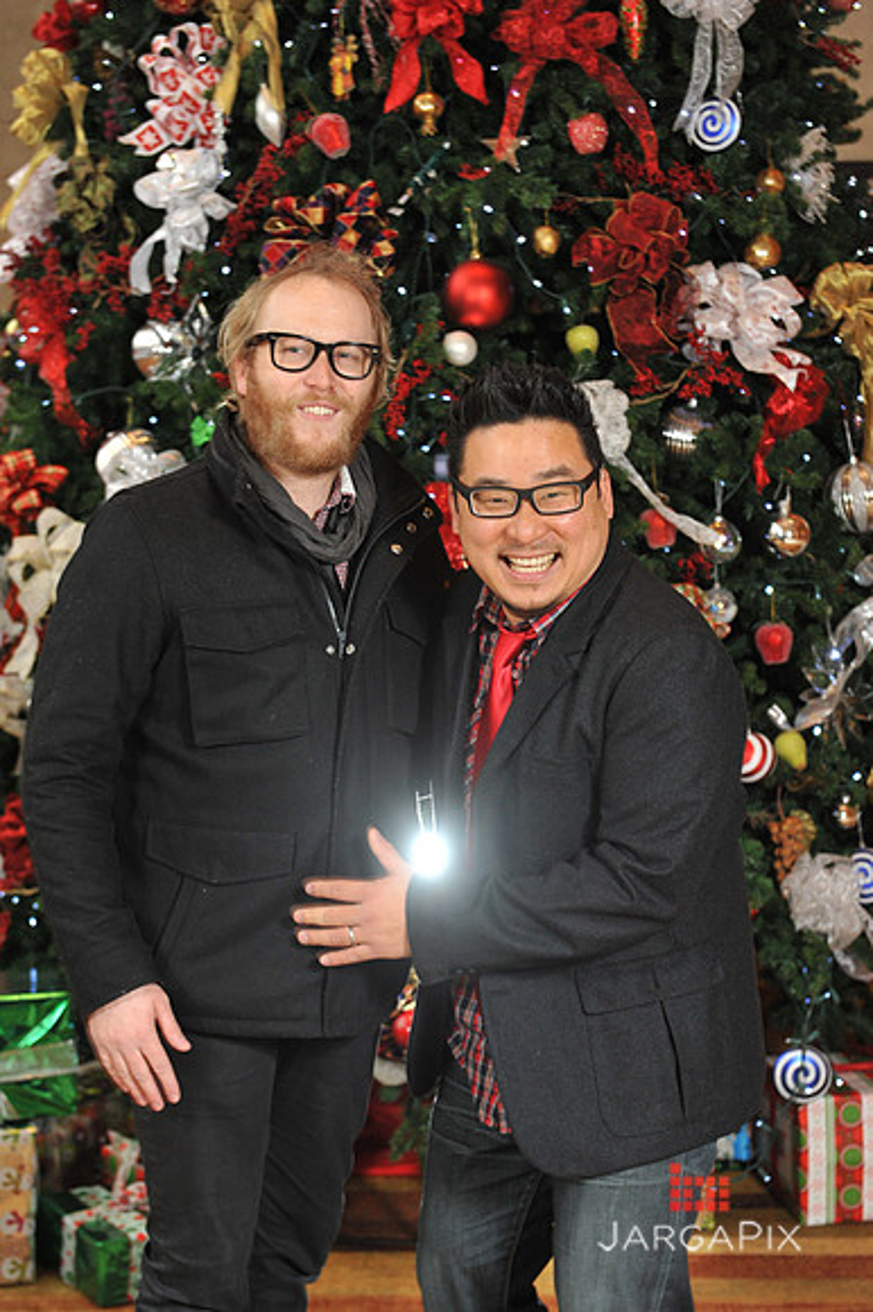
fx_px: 2549
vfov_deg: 28.9
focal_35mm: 70
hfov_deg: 19.4
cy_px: 656
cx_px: 436
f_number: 6.3
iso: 1600
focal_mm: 70
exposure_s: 1/100
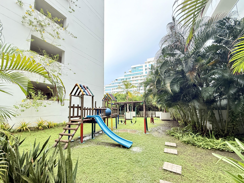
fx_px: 106
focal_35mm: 15
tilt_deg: +8.2
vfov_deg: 81.7
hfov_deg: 98.1
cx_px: 115
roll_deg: +0.4
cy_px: 97
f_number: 2.2
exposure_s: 1/99
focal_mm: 2.22
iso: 100
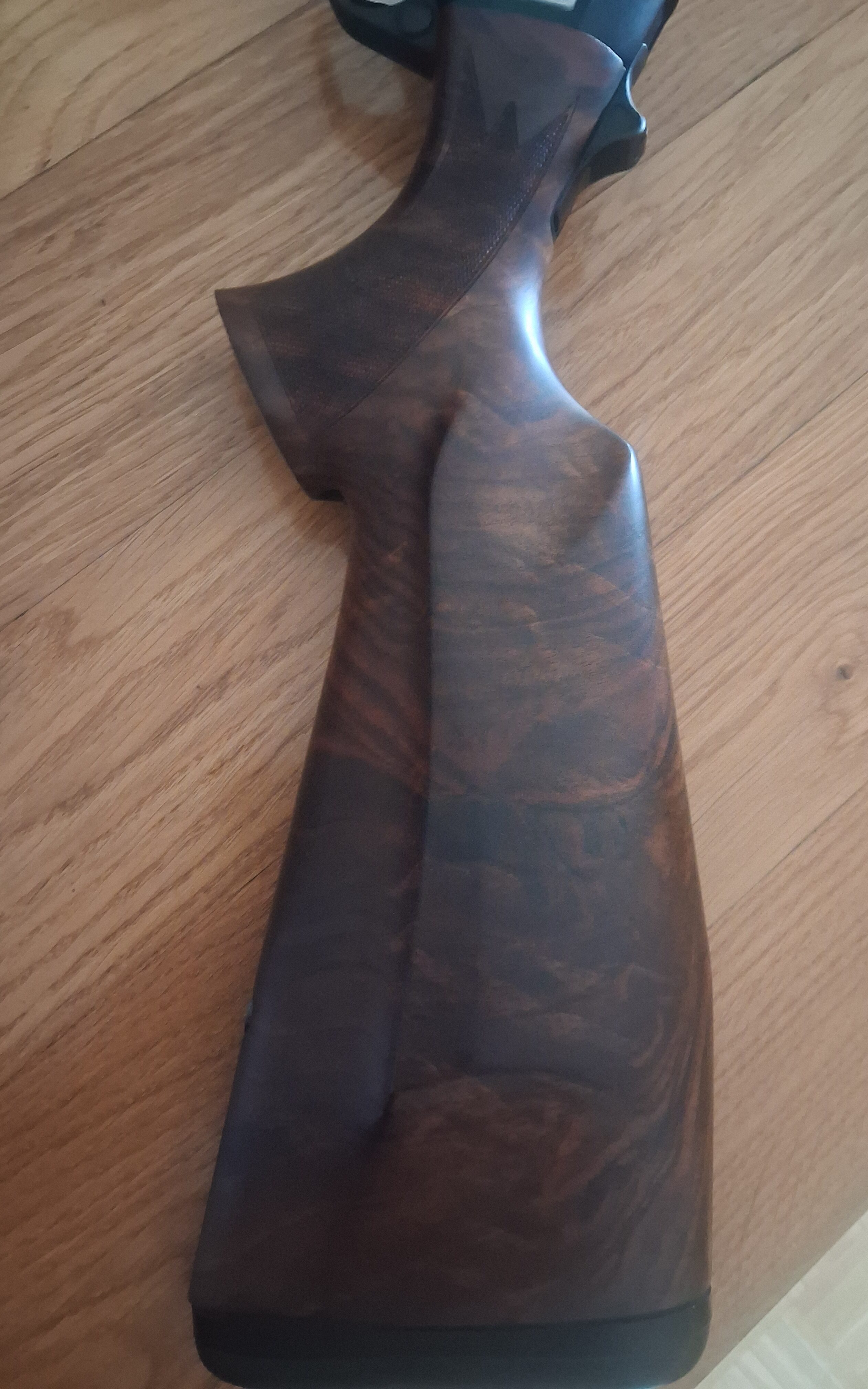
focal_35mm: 29
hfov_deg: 42.9
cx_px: 527
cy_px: 686
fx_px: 1098
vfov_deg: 64.6
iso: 1250
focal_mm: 4
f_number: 1.8
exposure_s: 1/20
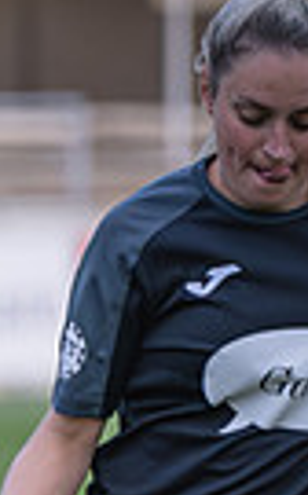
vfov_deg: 2.1
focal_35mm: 1020
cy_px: 738
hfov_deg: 1.3
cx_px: -796
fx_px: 13743
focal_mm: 150
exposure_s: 1/1600
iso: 2000
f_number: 2.8
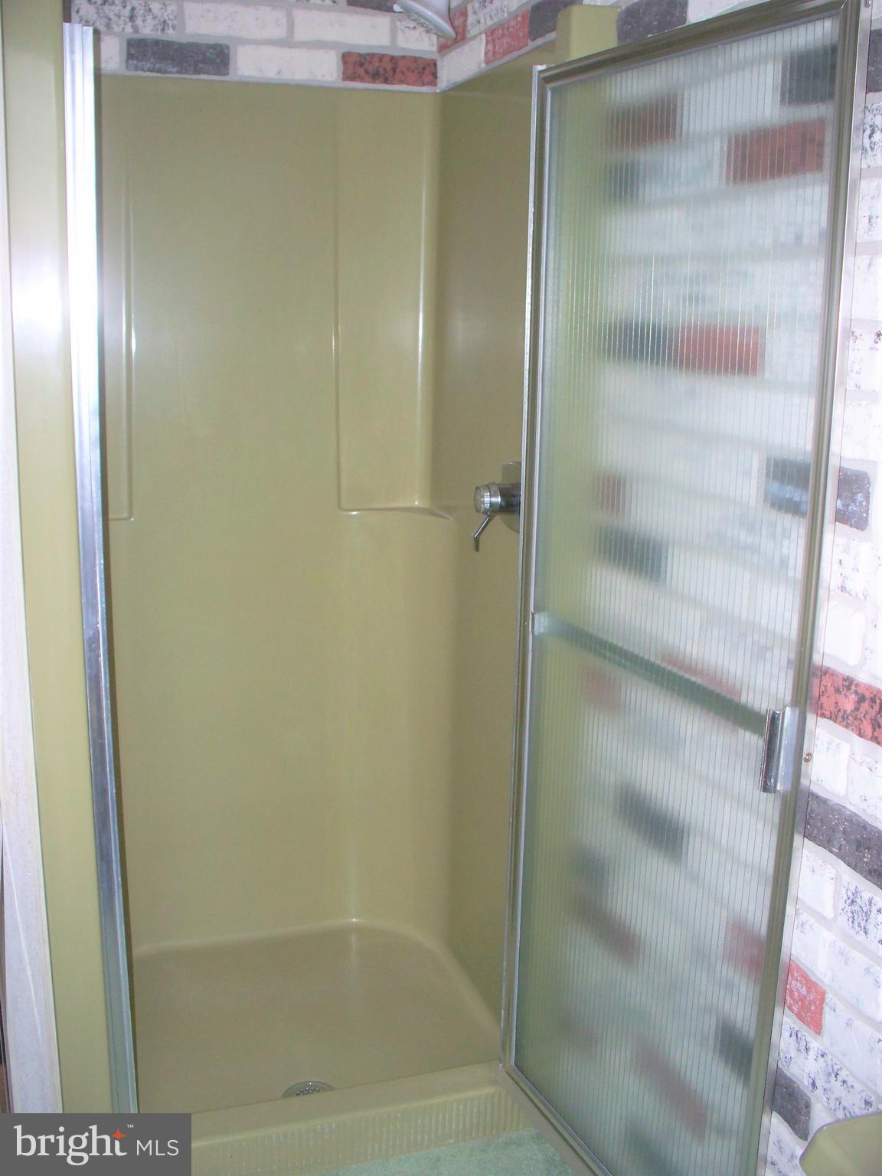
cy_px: 588
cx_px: 441
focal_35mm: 36
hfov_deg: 39.7
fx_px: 1223
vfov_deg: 51.4
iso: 200
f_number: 2.8
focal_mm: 7.54
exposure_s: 1/30
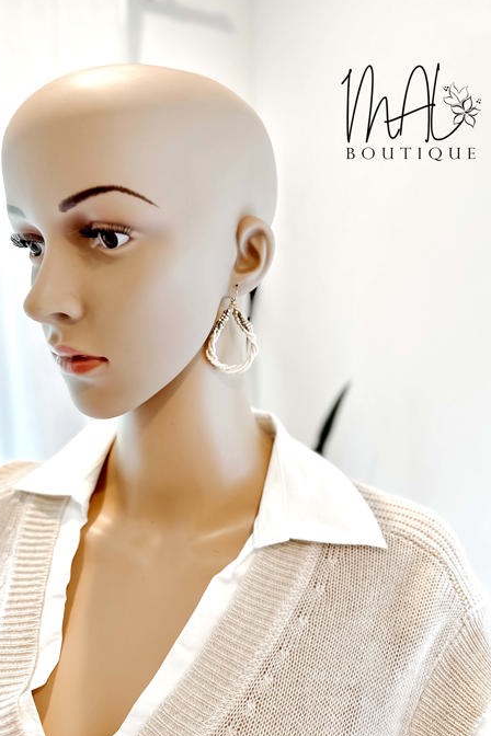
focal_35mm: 26
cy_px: 379
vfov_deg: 69.4
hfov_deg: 49.5
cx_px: 253
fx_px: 532
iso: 200
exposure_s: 1/120
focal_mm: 6.86
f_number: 1.8
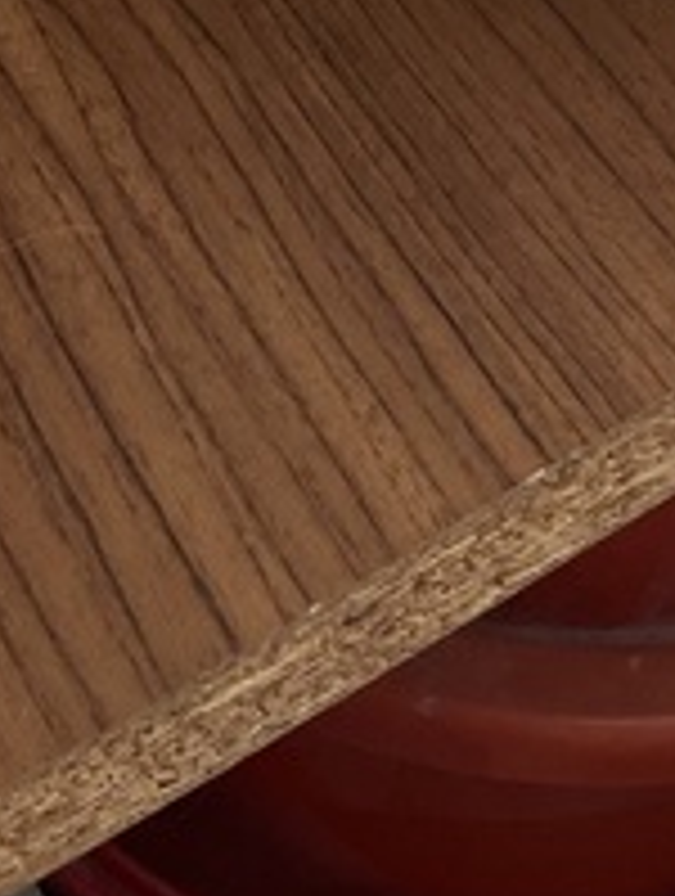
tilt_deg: -22.9
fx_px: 3110
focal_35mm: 120
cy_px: -1121
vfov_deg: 13.1
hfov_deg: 11.8
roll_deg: +2.6
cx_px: 1062
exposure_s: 1/122
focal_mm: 5.1
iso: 64
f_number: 1.6
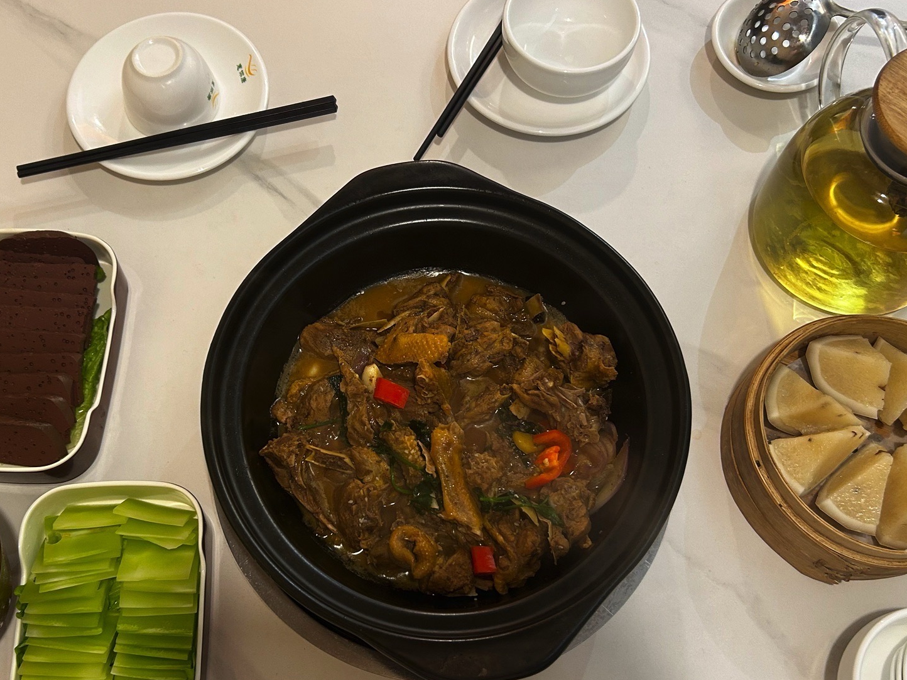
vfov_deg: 39.5
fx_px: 943
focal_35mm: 36
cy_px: 413
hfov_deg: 51.2
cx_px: 393
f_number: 1.5
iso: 125
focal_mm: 5.7
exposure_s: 1/50
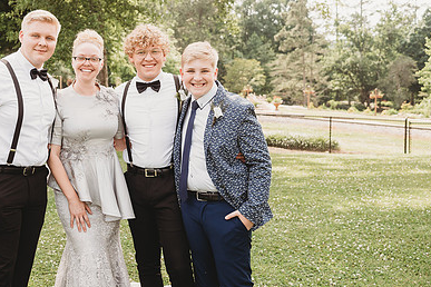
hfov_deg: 38.0
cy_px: 91
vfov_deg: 26.3
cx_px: 111
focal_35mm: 51
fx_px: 611
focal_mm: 34
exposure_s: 1/500
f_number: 4
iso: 200
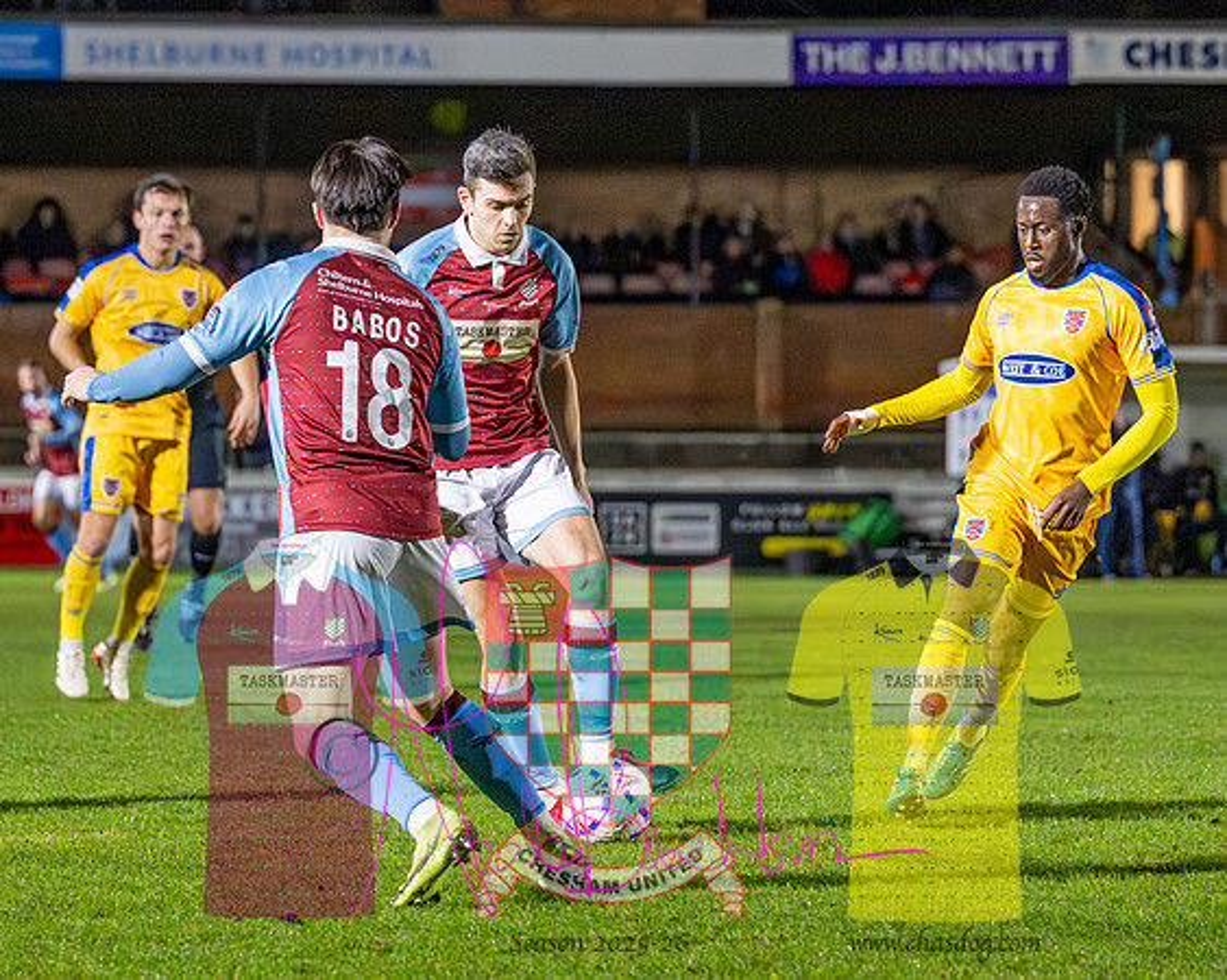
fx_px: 8088
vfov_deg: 6.9
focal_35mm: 223
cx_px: 456
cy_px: 572
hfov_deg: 8.7
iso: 8000
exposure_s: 1/1250
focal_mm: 110
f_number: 3.2
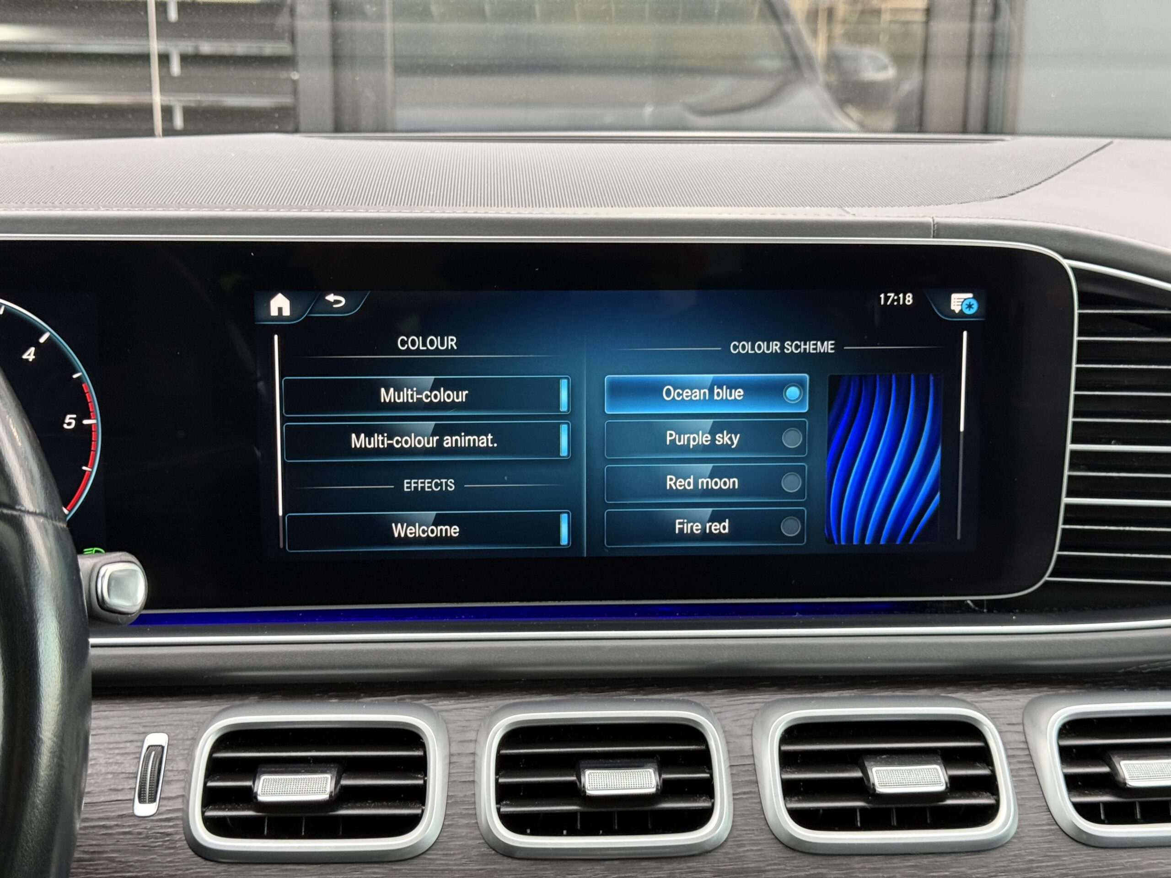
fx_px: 1624
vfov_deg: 30.3
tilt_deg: -12.9
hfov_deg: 39.7
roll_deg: +0.5
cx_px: 586
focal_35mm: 48
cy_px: 439
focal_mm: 6.76
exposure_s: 1/53
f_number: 1.78
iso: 250
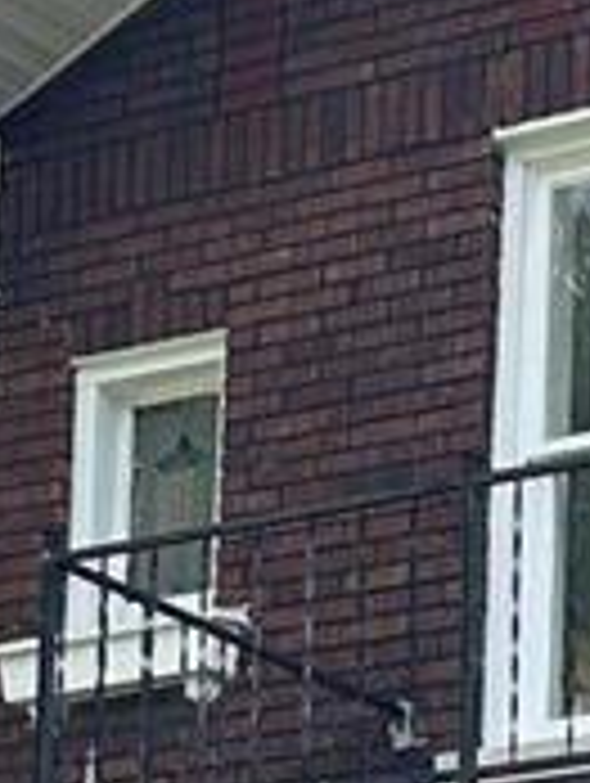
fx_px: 4058
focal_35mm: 179
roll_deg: -0.9
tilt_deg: +10.9
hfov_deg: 8.1
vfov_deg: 10.6
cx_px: 1031
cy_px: 1206
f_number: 1.5
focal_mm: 5.7
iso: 50
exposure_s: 1/1669
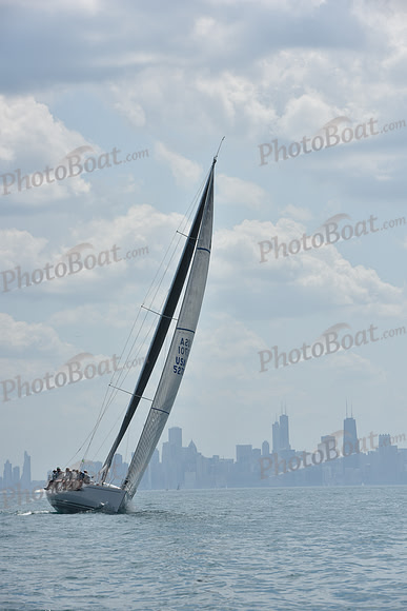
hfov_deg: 9.8
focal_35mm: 140
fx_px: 2373
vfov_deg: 14.7
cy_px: 306
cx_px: 204
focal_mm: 140
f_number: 10
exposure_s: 1/1250
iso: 250
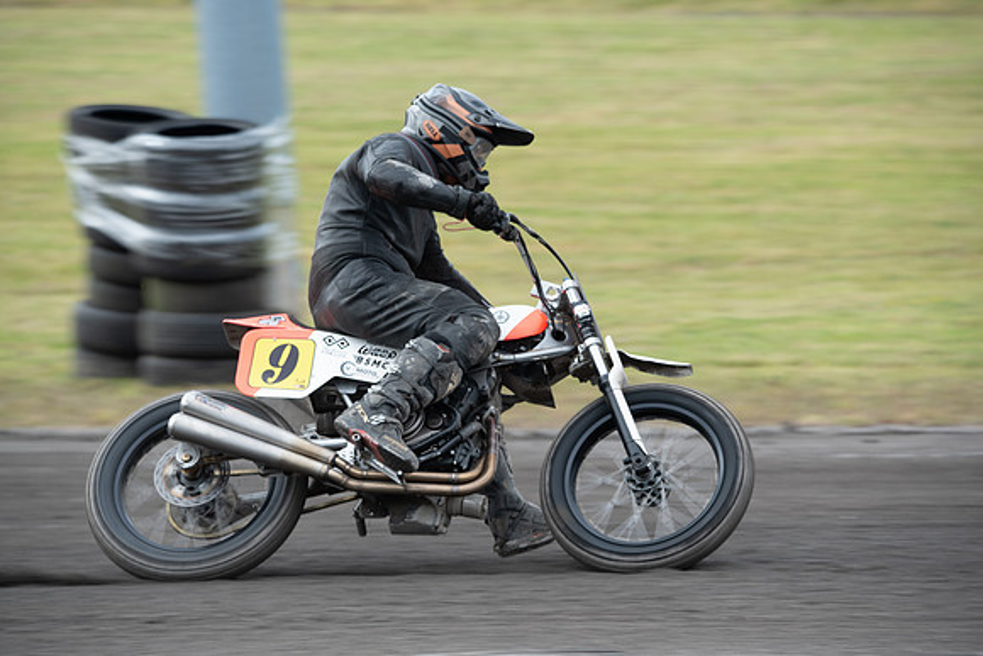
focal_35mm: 340
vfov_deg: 4.0
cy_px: 328
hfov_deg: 6.1
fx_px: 9286
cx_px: 492
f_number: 8
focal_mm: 340
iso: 320
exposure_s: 1/320
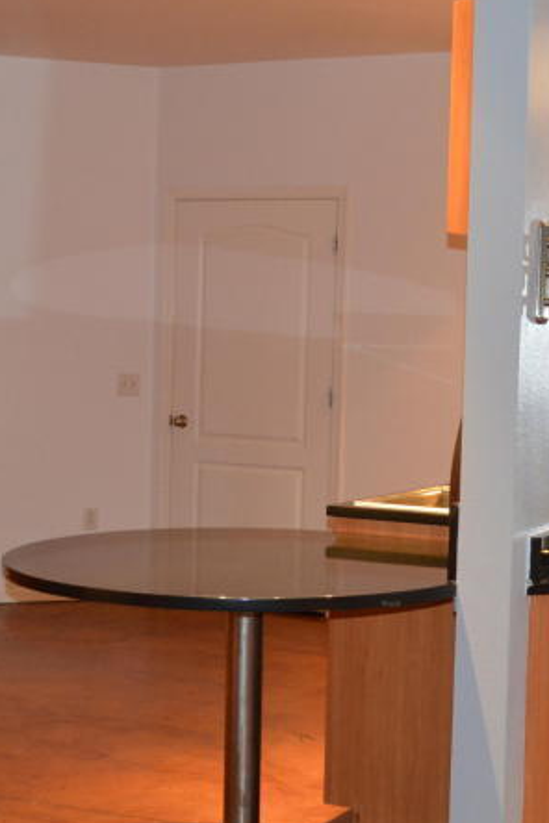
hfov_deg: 20.2
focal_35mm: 67
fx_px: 1533
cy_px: 426
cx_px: 382
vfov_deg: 30.1
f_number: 4
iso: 1400
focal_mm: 22
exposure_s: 1/30
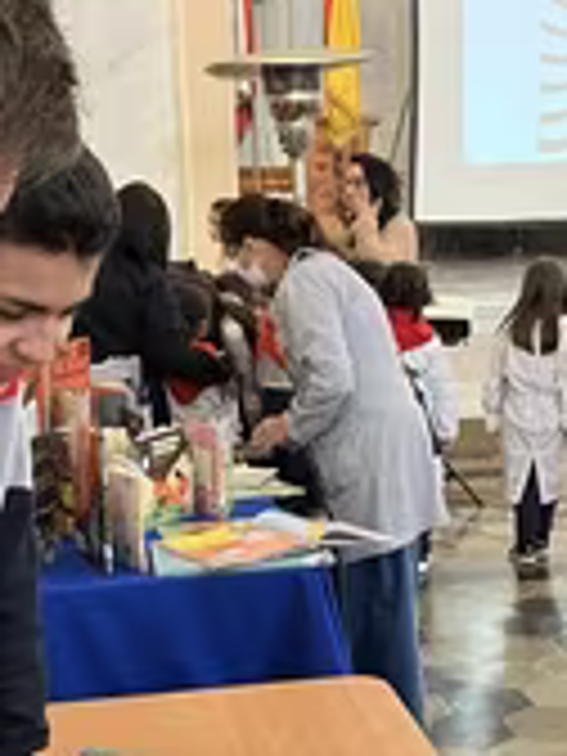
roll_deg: +1.2
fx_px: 1354
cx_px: 324
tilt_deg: -13.4
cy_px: 540
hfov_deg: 23.6
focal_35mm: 62
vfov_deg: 30.8
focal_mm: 5.1
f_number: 1.6
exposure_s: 1/33
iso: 400
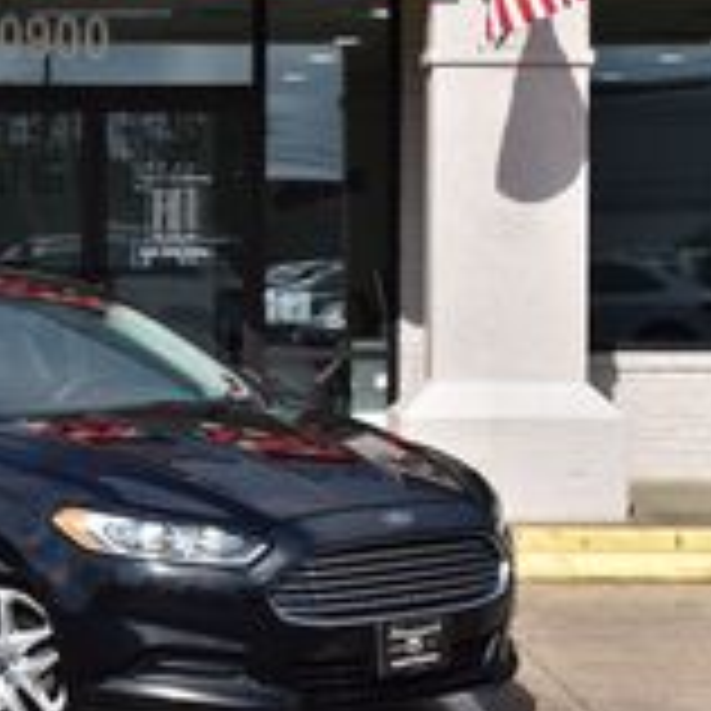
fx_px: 2696
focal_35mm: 116
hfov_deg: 14.8
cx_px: -9
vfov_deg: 15.0
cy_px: 328
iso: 280
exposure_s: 1/500
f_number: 11
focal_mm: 36
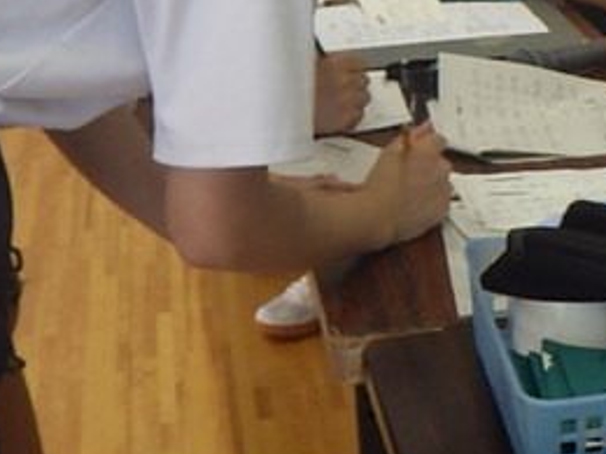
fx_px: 1506
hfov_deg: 22.1
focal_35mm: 86
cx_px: 566
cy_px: 23
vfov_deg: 16.9
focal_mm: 5
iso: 250
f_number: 3.5
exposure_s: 1/45
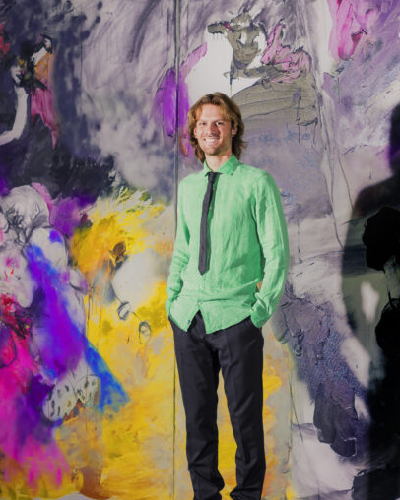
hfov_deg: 21.3
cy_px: 250
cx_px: 314
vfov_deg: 26.8
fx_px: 1051
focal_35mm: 71
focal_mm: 50
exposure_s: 1/160
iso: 160
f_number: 6.3
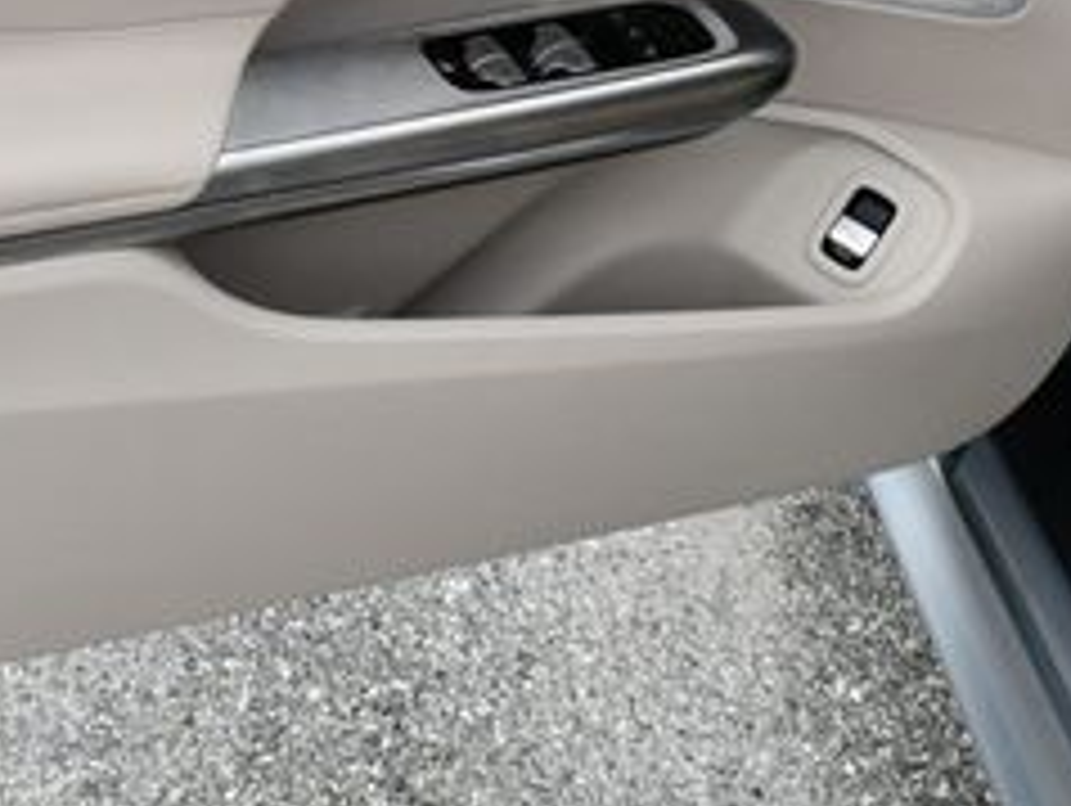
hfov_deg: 20.3
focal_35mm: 93
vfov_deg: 15.8
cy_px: 117
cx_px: -54
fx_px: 2880
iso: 160
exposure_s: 1/250
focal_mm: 18
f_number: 8
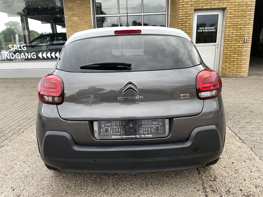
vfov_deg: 53.1
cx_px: 132
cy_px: 98
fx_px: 198
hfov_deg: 67.3
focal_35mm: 26
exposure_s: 1/259
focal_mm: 4.2
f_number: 1.6
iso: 32
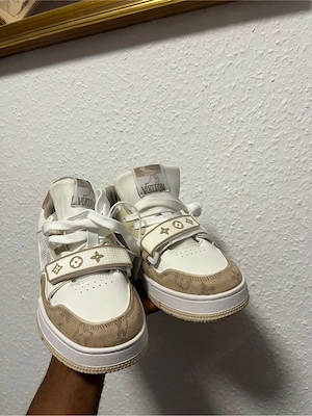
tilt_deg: -9.1
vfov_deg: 67.3
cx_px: 156
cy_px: 208
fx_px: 312
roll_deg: +4.9
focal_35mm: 26
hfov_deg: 53.1
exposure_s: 1/50
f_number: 1.6
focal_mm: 5.1
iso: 160
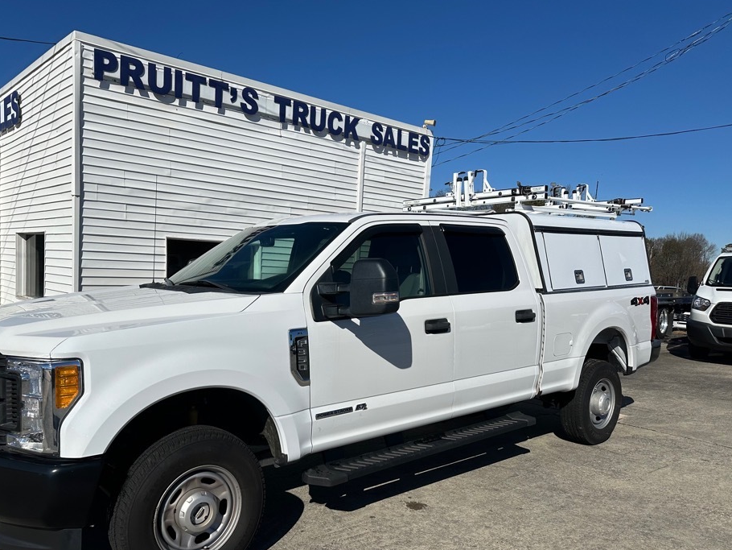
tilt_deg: -4.5
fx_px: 571
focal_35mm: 27
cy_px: 304
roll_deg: -2.6
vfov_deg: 51.3
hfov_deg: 65.1
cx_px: 326
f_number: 1.78
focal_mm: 6.86
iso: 80
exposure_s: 1/13699
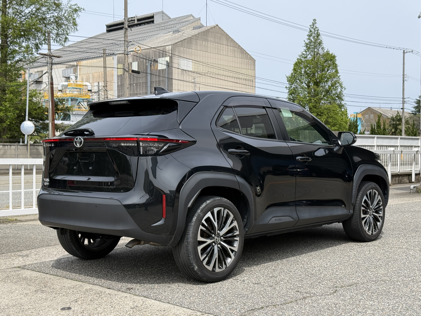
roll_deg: +0.4
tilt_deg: -0.5
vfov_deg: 30.3
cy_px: 158
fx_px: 584
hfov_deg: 39.7
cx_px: 210
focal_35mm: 48
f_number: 1.78
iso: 80
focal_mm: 6.76
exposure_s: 1/3891
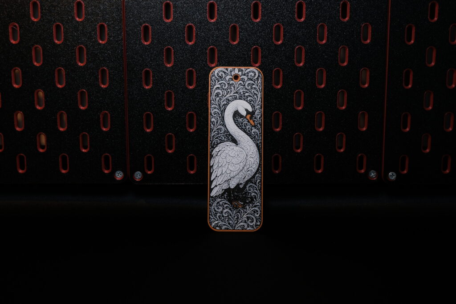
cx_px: 228
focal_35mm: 44
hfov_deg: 44.5
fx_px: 557
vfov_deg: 30.5
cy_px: 152
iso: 500
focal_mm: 29.6
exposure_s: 1/30
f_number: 4.5
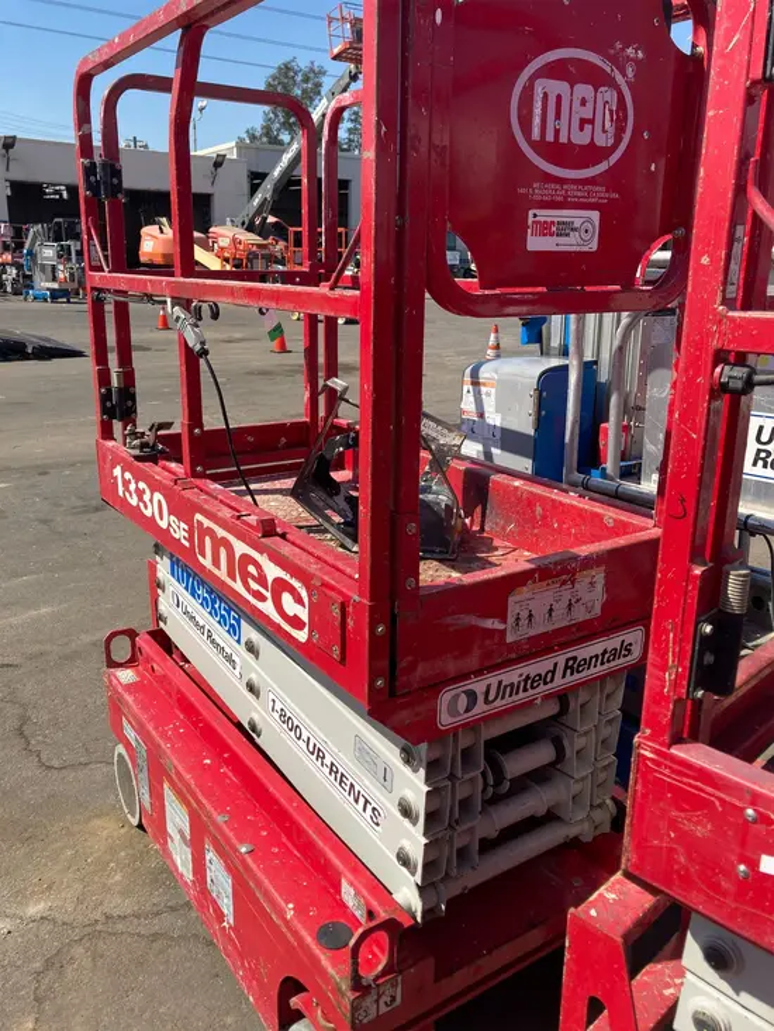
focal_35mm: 28
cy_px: 516
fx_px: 835
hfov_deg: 49.8
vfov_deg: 63.4
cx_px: 387
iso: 20
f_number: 1.8
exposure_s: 1/1389
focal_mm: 3.99
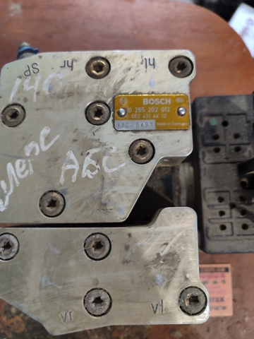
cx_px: 127
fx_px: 245
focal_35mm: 25
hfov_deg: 54.9
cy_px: 170
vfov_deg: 69.4
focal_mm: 5.95
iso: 818
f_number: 1.89
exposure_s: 1/20
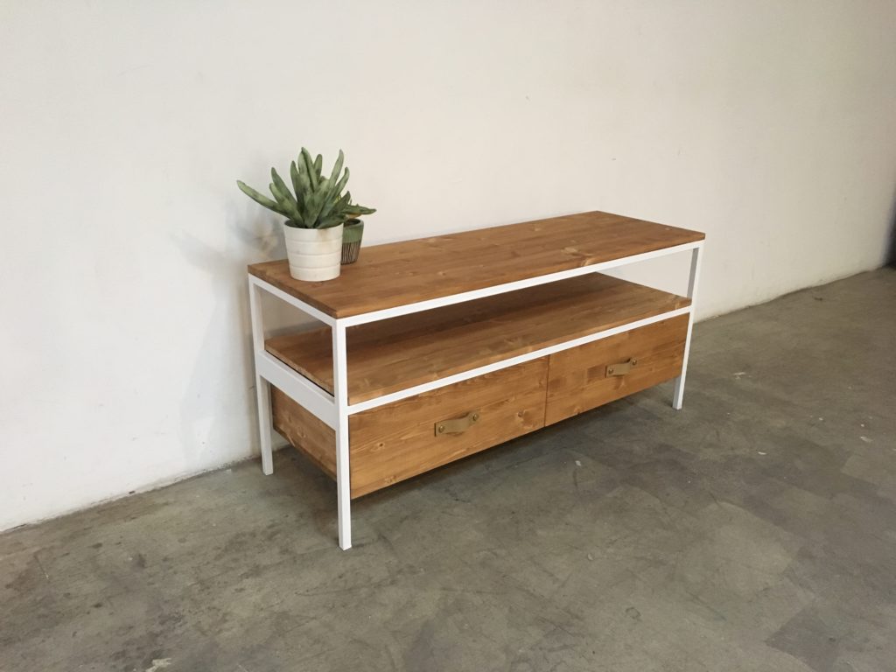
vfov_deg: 48.2
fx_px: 751
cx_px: 448
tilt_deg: -19.8
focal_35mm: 29
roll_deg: -0.7
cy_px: 336
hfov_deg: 61.7
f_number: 2.2
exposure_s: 1/17
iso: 250
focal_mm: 4.15
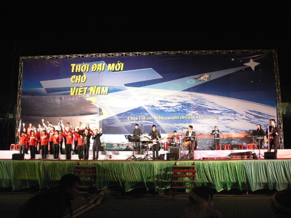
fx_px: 294
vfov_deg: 40.7
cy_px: 109
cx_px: 146
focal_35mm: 35
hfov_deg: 52.6
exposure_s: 1/30
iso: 400
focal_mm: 7.4
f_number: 3.2
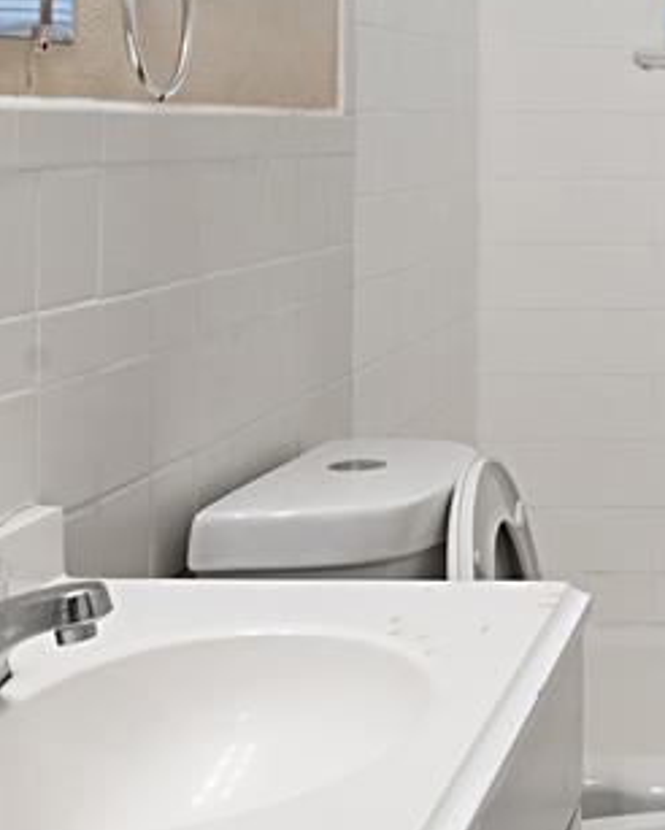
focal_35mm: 75
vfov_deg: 25.0
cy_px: 195
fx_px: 1843
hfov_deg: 19.2
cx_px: 819
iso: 500
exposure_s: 1/15
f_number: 9
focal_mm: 24
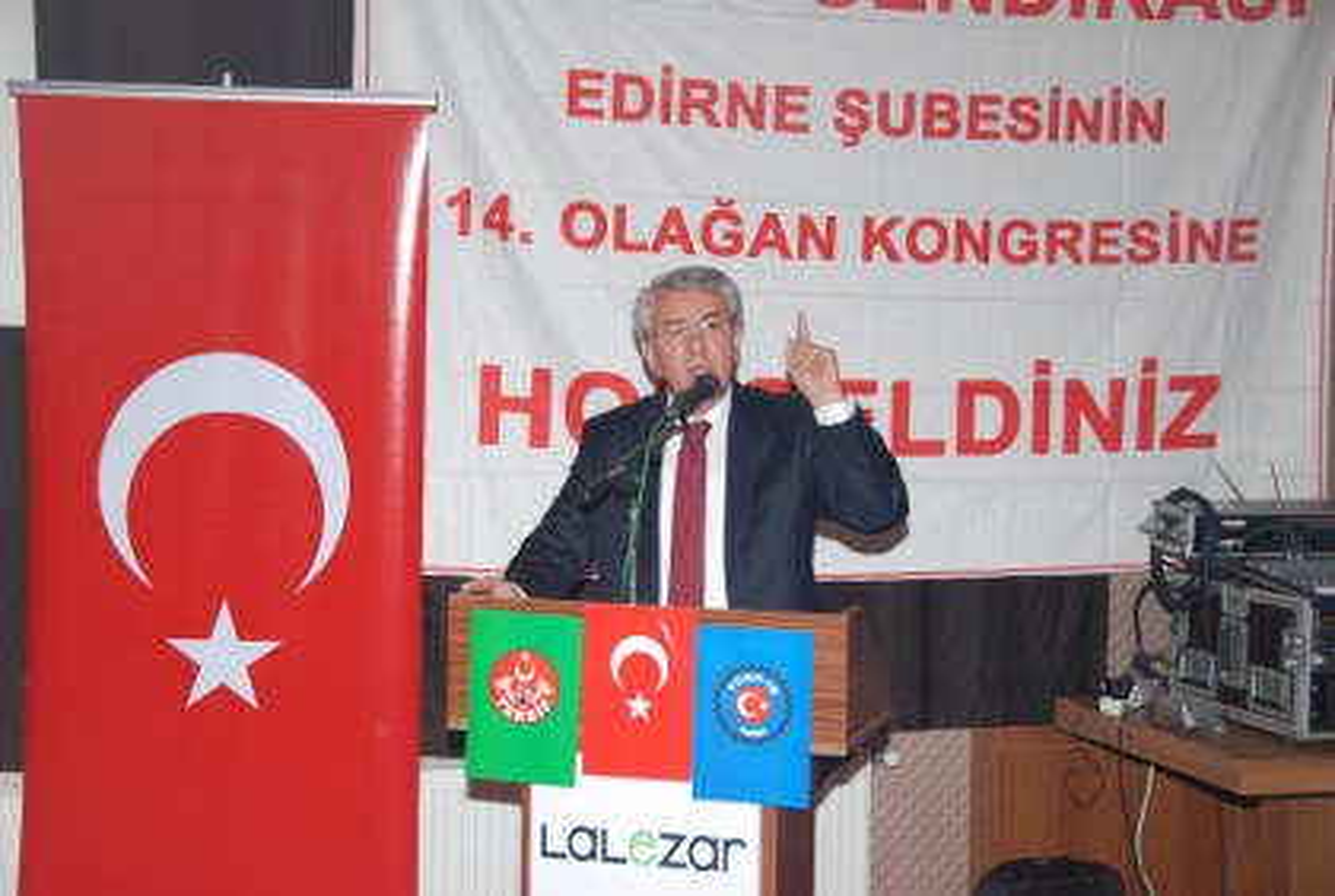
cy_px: 448
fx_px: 2341
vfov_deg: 21.7
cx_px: 668
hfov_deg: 31.8
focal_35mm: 63
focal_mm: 42
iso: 200
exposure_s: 1/60
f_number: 4.5
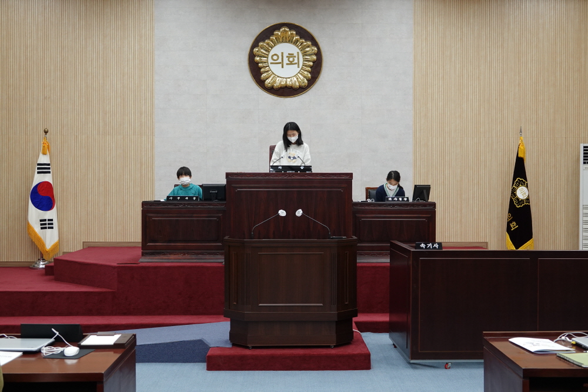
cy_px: 196
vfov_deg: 28.1
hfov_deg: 41.1
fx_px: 784
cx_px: 294
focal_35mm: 48
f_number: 3.2
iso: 320
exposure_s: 1/50
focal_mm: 17.55
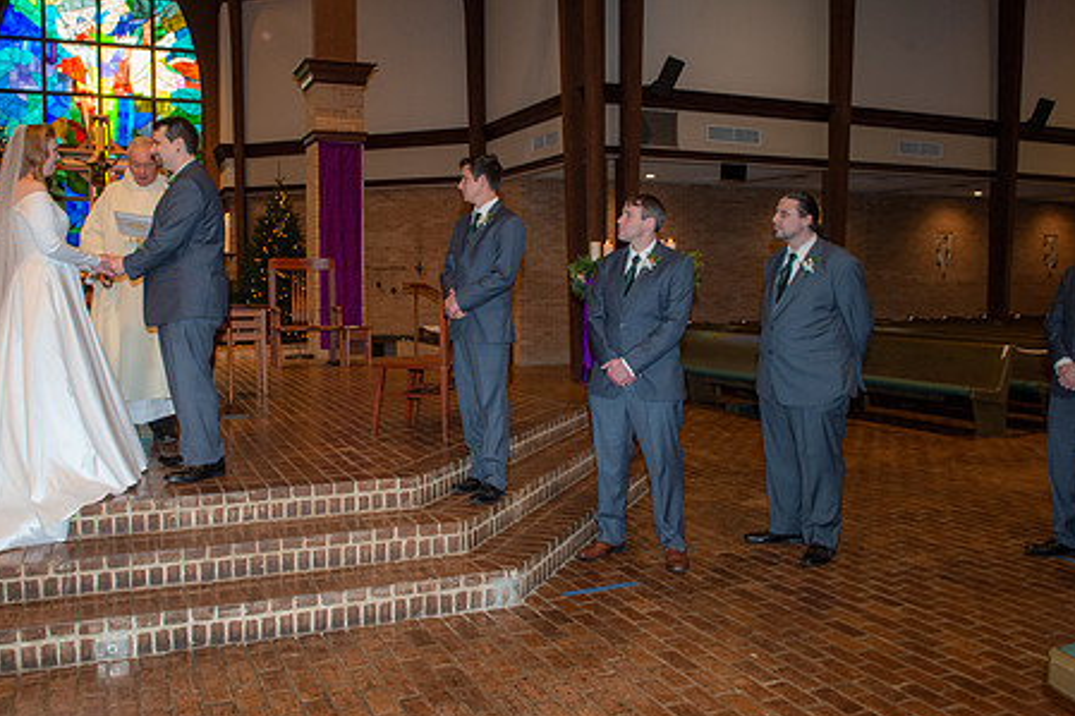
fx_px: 925
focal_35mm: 31
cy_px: 345
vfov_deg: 42.3
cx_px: 488
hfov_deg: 60.2
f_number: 7.1
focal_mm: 24
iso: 1600
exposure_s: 1/100
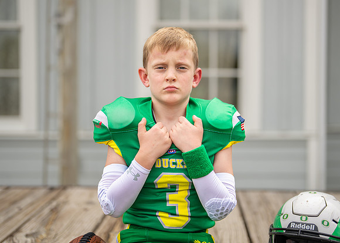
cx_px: 181
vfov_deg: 23.3
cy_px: 106
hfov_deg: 32.2
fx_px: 588
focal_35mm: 61
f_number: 1.2
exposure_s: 1/2000
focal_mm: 50
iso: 125
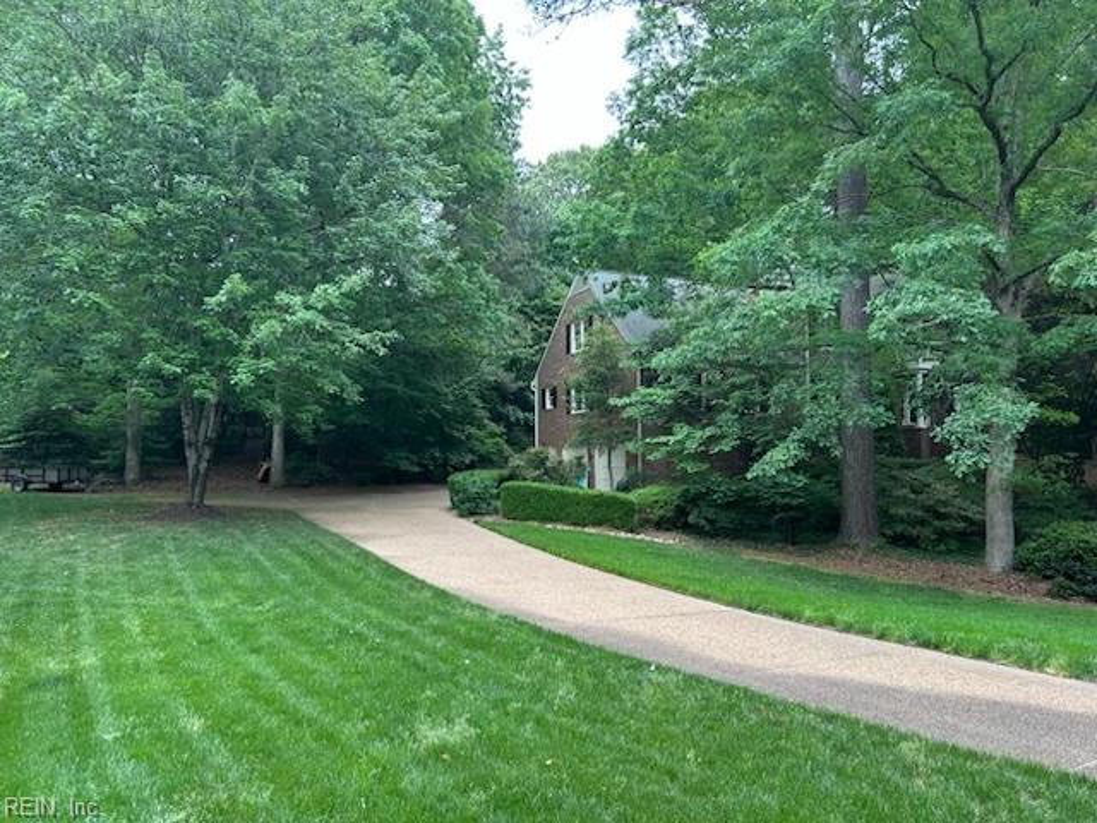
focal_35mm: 26
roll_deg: +0.1
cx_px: 548
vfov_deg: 53.1
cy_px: 412
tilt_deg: +2.8
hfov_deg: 67.3
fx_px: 824
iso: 50
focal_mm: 5.7
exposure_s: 1/327
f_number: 1.5
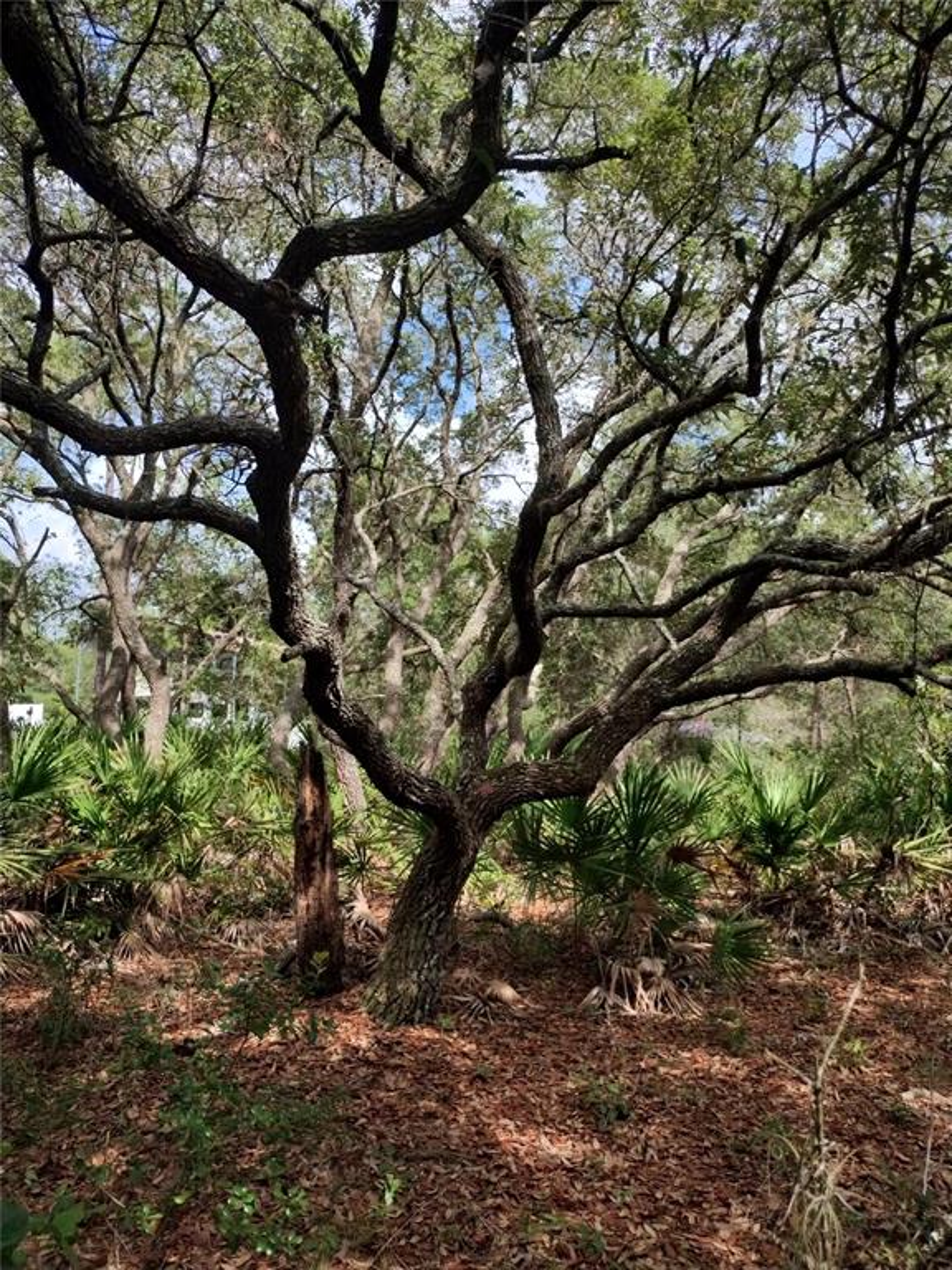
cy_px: 635
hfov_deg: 54.9
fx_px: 917
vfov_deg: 69.4
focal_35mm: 25
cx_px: 476
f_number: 1.7
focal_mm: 4.71
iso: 102
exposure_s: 1/3606
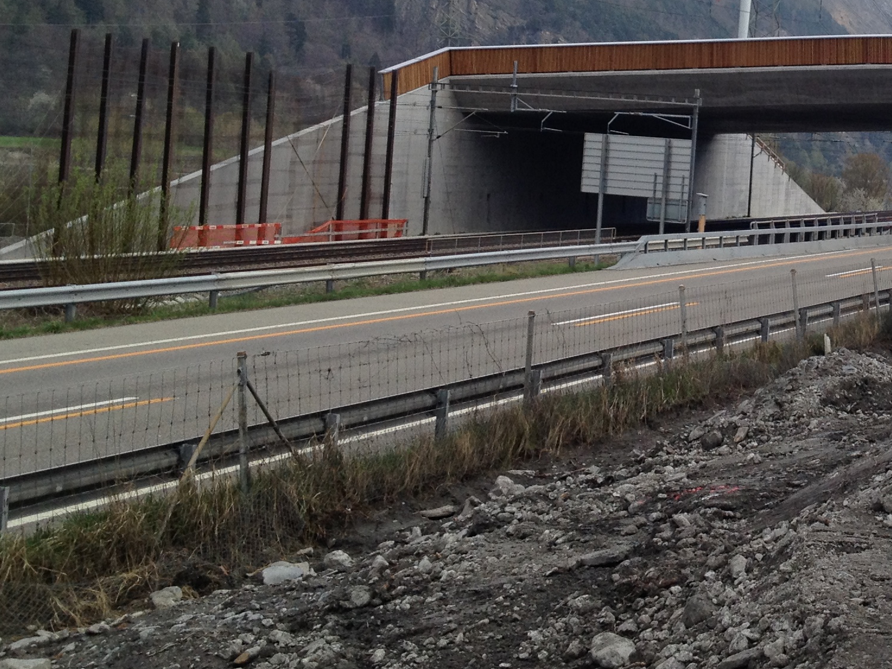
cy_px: 117
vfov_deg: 19.2
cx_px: 899
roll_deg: -3.7
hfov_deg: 24.5
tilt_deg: -0.3
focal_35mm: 76
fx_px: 1958
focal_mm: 4.28
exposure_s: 1/890
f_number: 2.4
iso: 50
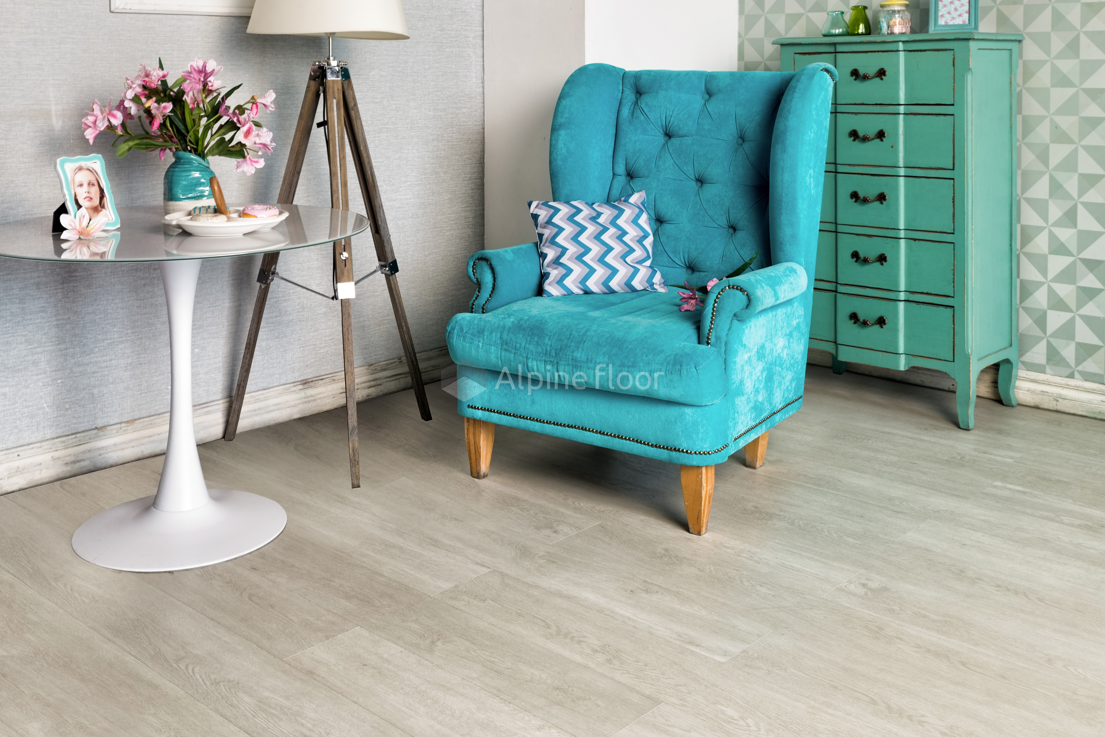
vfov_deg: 36.9
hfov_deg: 53.1
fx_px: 1105
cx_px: 552
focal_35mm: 36
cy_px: 368
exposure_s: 10
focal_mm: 36
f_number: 14
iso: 100
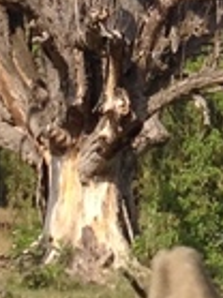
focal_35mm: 302
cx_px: 367
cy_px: -54
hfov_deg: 4.9
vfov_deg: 6.5
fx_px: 2598
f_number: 2.4
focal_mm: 4.28
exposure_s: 1/1493
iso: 50
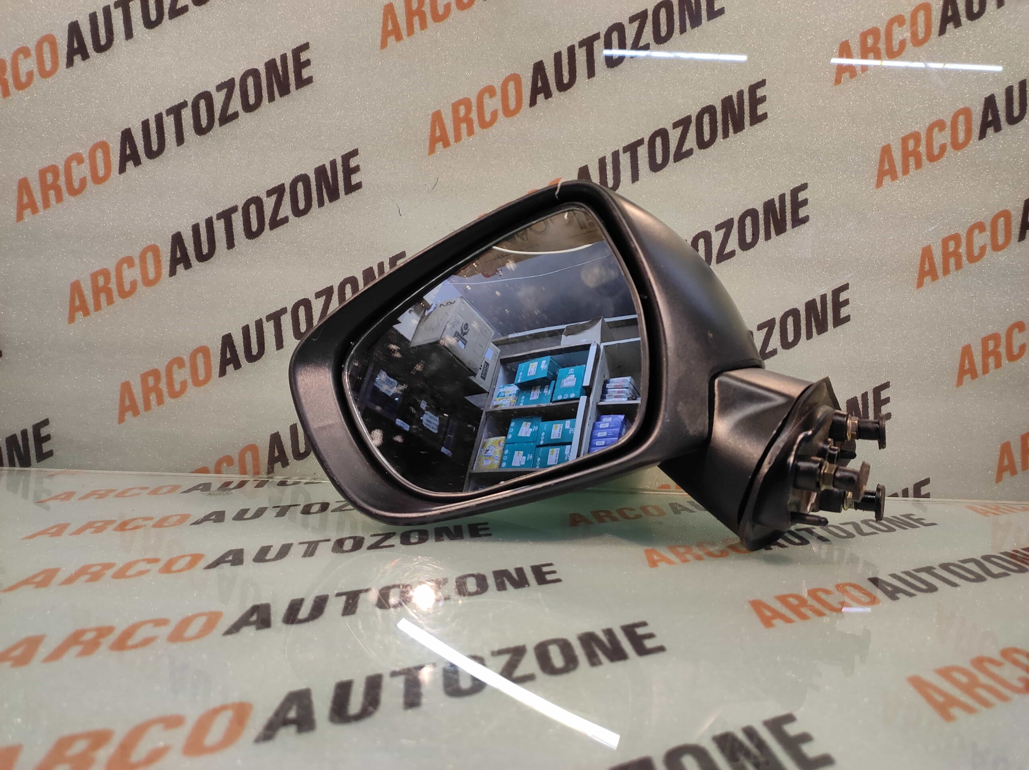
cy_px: 385
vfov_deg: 74.7
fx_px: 505
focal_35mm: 17
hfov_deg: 91.1
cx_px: 514
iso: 110
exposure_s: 1/33
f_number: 1.79
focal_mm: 4.74
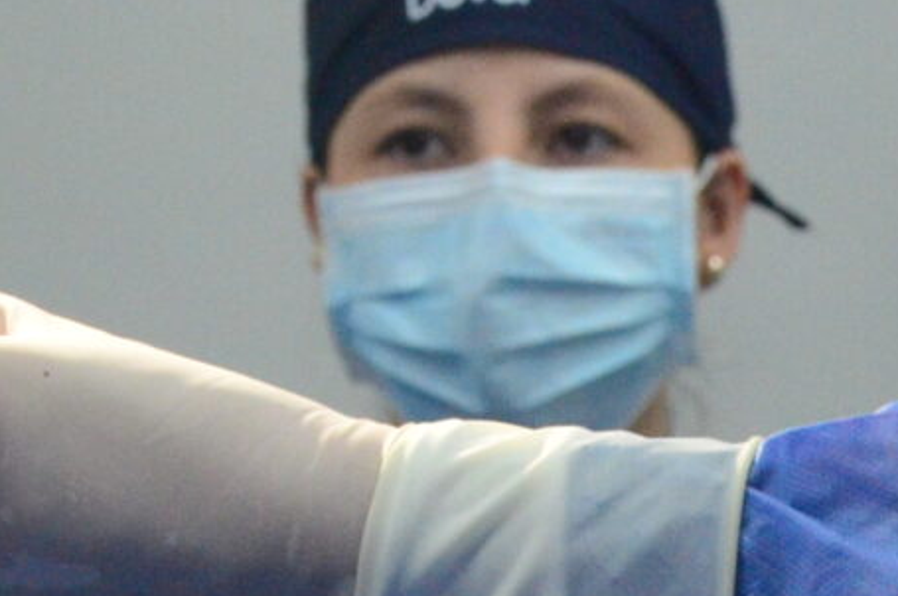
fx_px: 6725
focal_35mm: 270
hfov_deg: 7.6
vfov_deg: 5.0
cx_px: -162
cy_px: -489
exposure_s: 1/100
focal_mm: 32
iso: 1600
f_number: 7.1
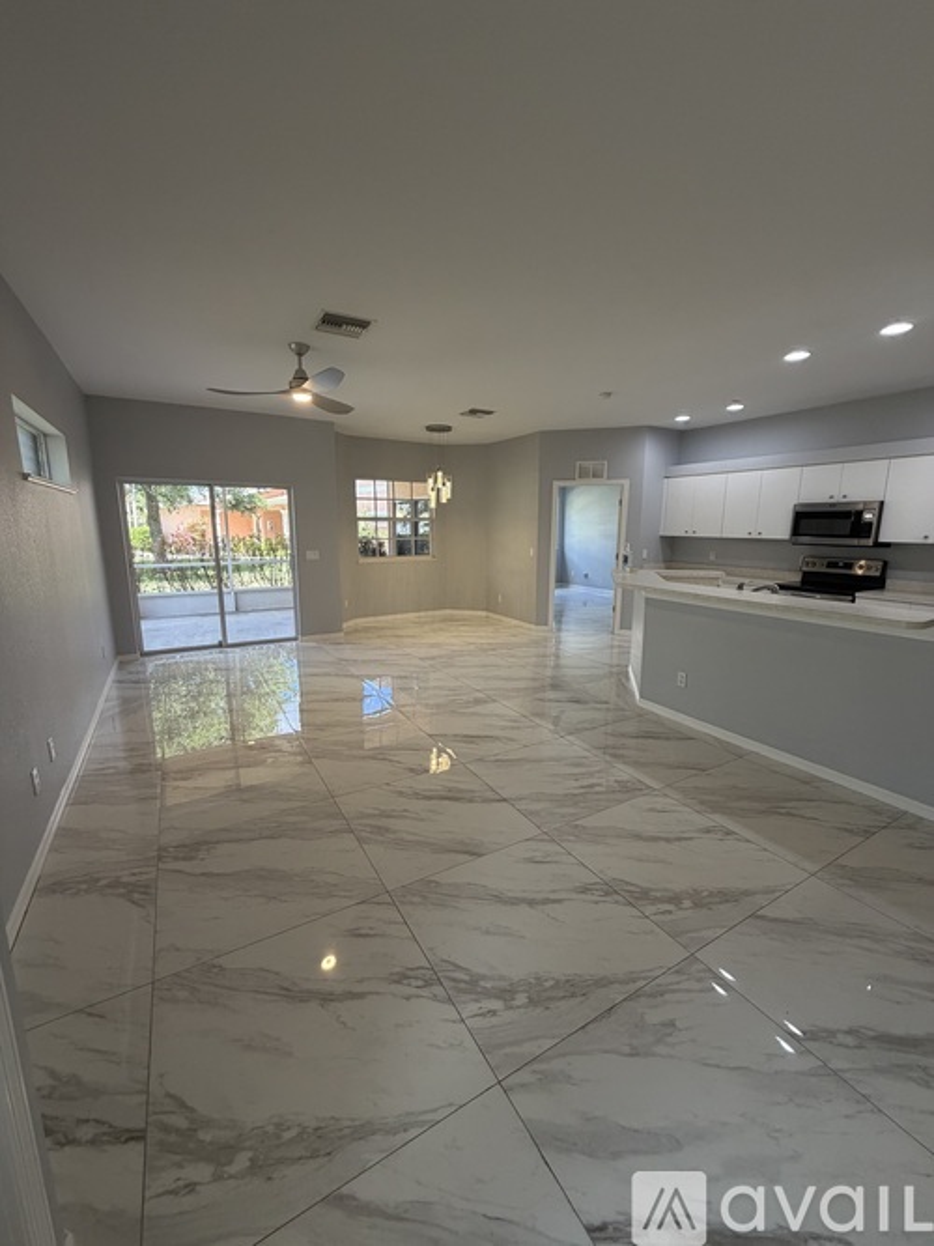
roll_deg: -0.3
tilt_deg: -10.0
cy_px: 623
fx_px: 504
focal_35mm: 14
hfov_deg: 85.7
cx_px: 467
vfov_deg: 102.1
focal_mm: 2.22
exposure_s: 1/120
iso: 200
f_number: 2.2
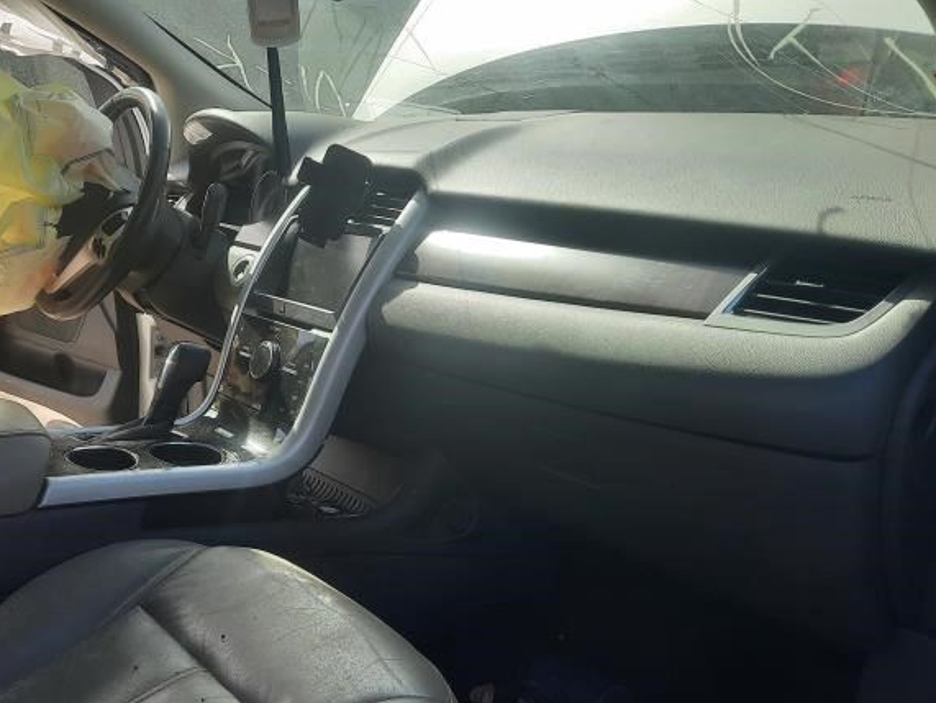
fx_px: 947
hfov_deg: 51.8
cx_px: 325
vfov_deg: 40.3
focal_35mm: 35
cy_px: 464
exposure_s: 1/285
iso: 32
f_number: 2
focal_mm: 4.6
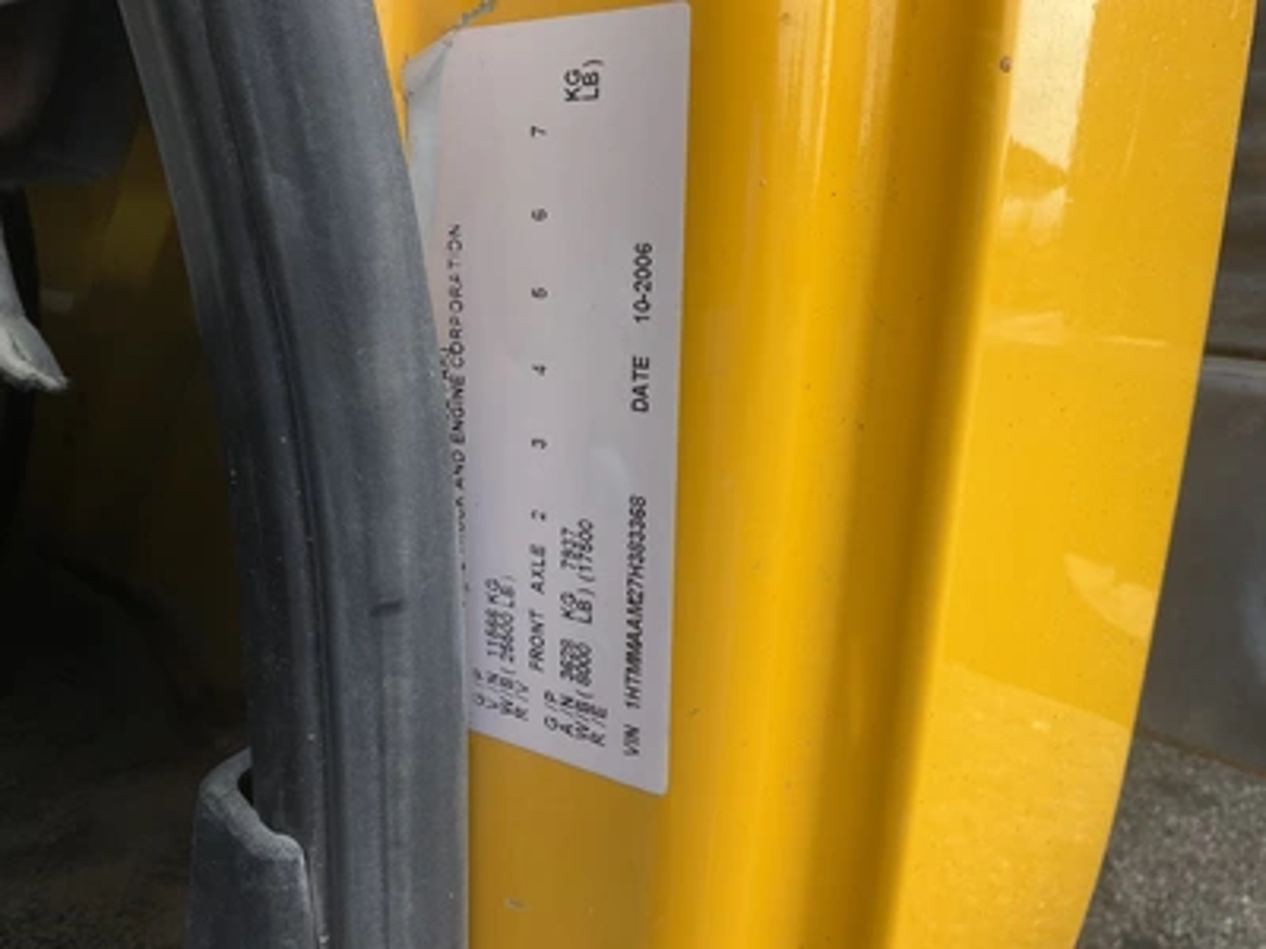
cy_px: 474
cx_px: 633
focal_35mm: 29
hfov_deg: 61.7
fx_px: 1061
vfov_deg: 48.2
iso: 25
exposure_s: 1/383
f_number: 1.8
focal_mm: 3
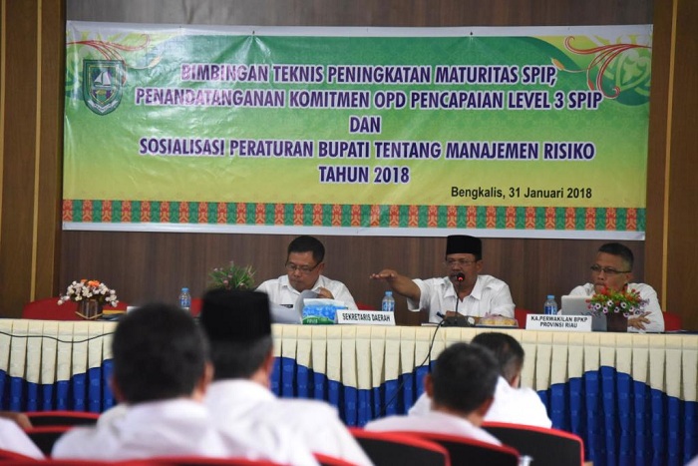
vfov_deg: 7.6
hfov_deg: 11.4
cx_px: 349
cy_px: 233
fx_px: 3490
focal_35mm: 180
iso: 8000
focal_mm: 180
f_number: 5.6
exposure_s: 1/200
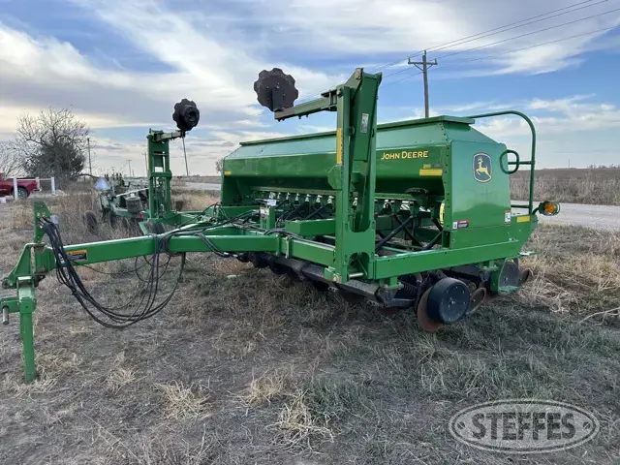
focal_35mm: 24
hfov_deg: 71.6
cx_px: 310
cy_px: 232
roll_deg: +0.4
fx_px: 430
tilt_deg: -7.9
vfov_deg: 56.8
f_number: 1.78
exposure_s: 1/1639
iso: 80
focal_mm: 6.86
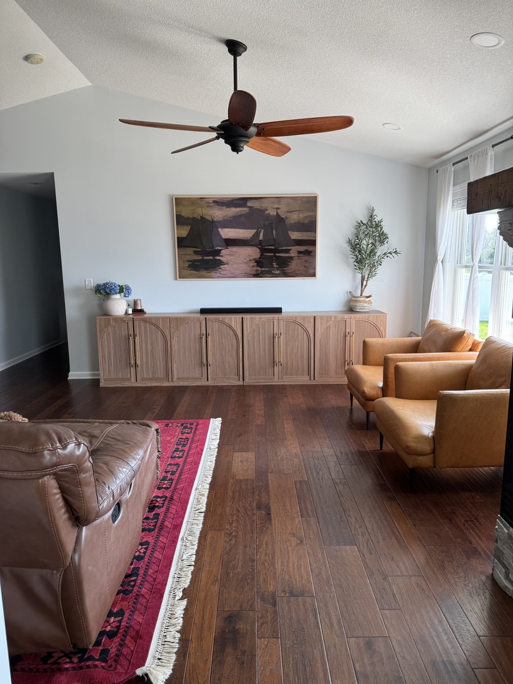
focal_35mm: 24
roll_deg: +0.1
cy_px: 342
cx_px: 256
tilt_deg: -10.0
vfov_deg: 71.6
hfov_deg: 56.8
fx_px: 474
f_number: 1.78
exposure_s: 1/120
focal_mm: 6.76
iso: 80
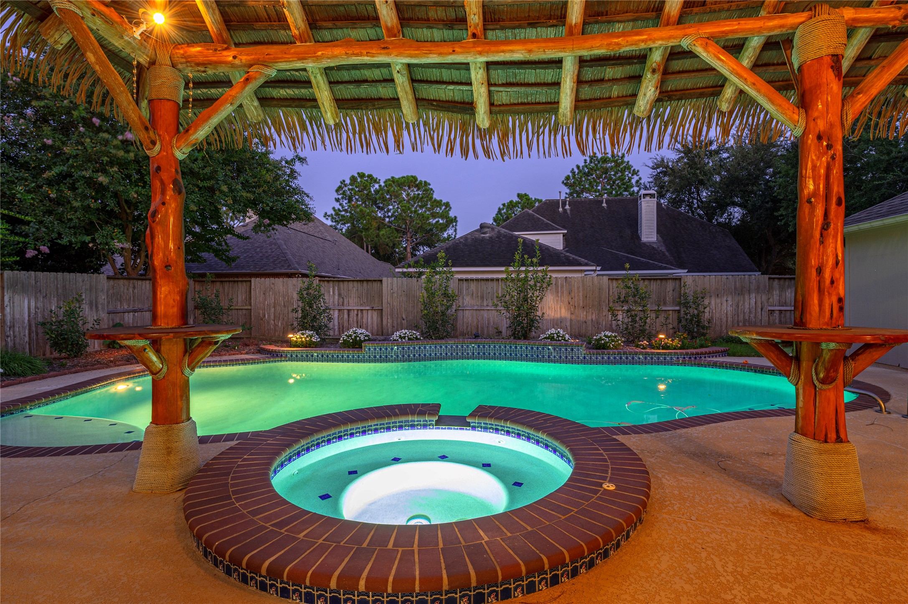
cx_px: 454
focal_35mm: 18
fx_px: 454
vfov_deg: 67.3
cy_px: 302
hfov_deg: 90.0
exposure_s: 3
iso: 125
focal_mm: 18
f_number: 10
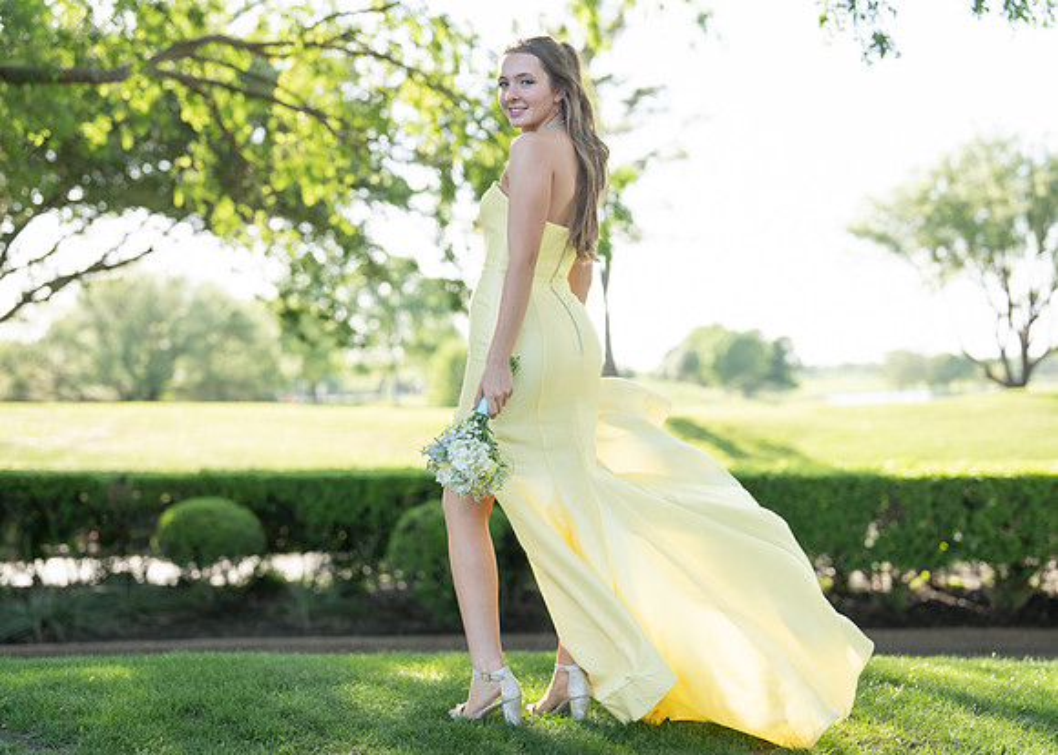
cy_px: 378
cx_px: 529
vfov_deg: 26.7
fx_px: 1590
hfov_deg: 36.8
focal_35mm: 53
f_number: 1.8
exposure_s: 1/1000
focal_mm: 50
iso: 160
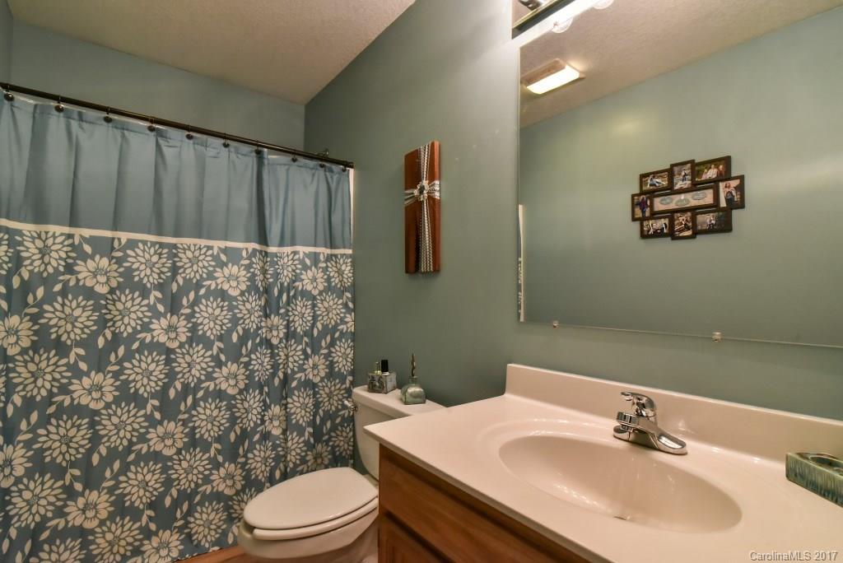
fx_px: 375
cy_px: 282
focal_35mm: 16
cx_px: 422
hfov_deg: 96.7
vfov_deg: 73.8
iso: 4000
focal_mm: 16
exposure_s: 1/125
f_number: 11
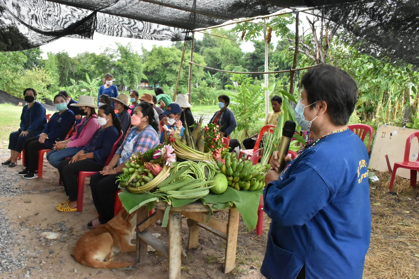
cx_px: 210
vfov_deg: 40.0
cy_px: 140
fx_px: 384
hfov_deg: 57.2
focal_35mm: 33
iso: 3200
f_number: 11
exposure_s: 1/500
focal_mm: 22
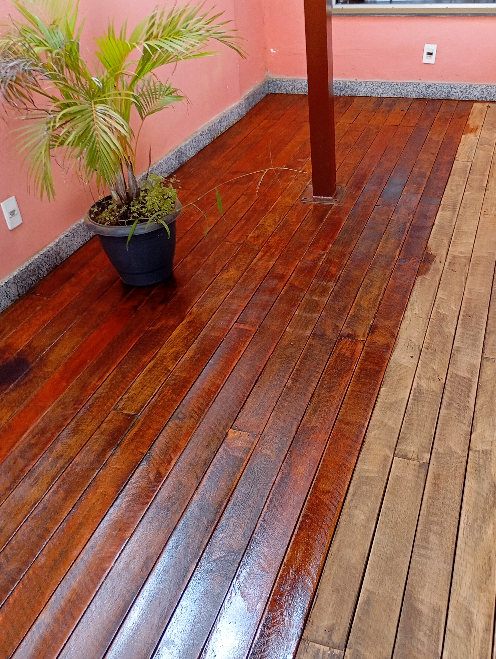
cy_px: 315
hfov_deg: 41.7
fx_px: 648
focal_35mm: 34
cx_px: 300
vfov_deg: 53.9
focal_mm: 4.27
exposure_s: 1/30
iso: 389
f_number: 1.8
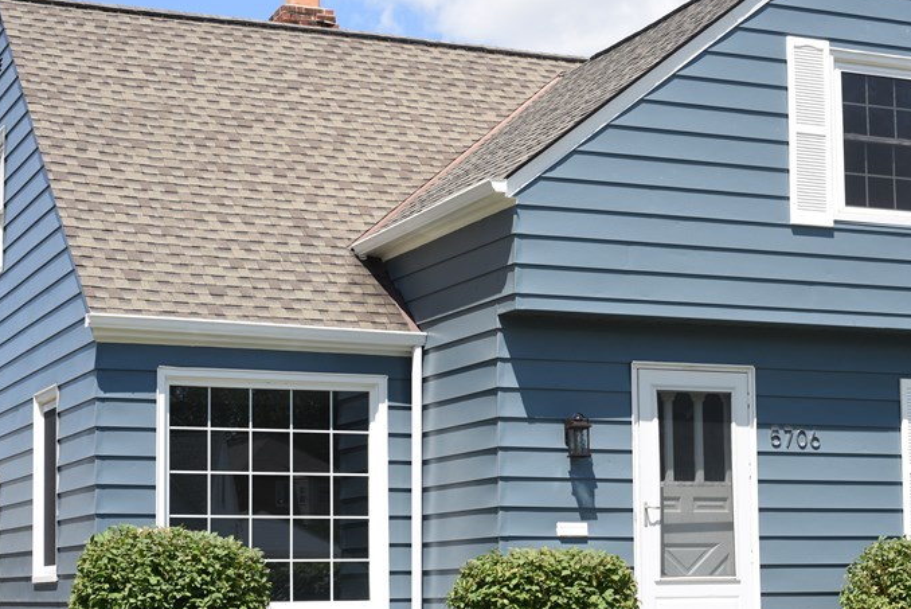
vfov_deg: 17.0
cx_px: 574
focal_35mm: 80
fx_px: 2026
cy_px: 405
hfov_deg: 25.3
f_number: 9
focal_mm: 50
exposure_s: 1/320
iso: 250
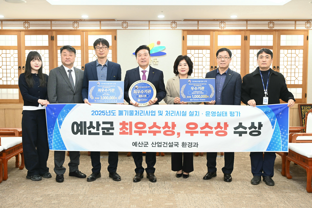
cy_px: 104
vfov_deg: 38.4
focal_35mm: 34
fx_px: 299
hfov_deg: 55.1
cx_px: 156
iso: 1250
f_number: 4
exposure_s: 1/200
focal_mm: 34.5
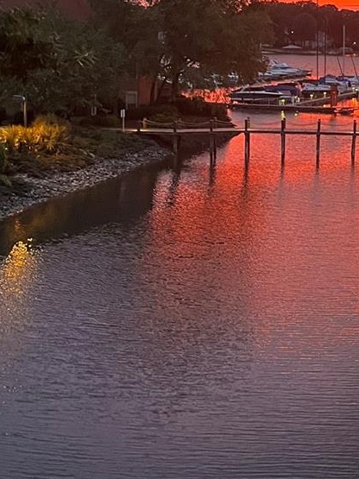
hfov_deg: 20.0
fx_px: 996
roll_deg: +0.2
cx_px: 323
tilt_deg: -5.1
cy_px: 145
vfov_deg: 26.8
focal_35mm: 72
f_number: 1.6
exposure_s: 1/40
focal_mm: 5.1
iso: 400
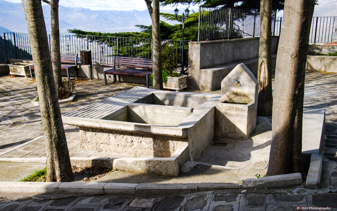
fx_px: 422
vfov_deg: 28.0
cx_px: 168
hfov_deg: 43.5
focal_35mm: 46
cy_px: 101
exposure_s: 1/160
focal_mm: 30
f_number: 6.3
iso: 100
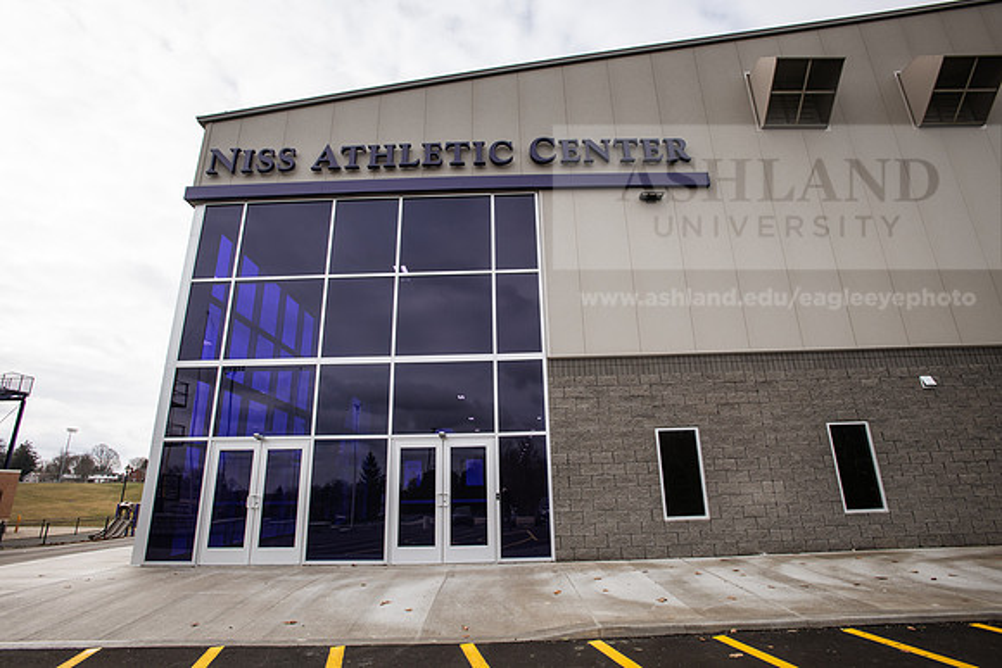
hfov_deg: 86.9
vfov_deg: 64.6
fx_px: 529
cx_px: 501
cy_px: 334
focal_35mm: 19
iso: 200
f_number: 8
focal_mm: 19
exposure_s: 1/400
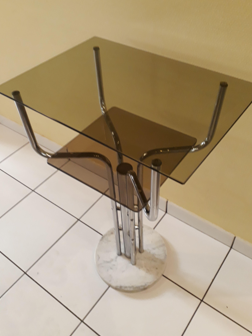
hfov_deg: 46.8
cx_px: 126
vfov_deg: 60.0
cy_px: 170
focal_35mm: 30
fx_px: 291
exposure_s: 1/33
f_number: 1.9
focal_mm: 3.6
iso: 200
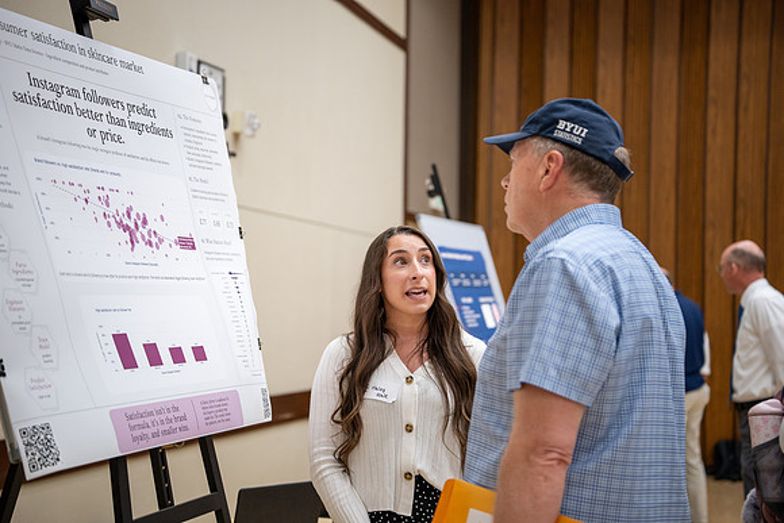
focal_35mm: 60
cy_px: 262
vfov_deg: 22.6
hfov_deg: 33.4
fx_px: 1307
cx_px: 392
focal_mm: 60
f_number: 2.8
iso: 1000
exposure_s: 1/200
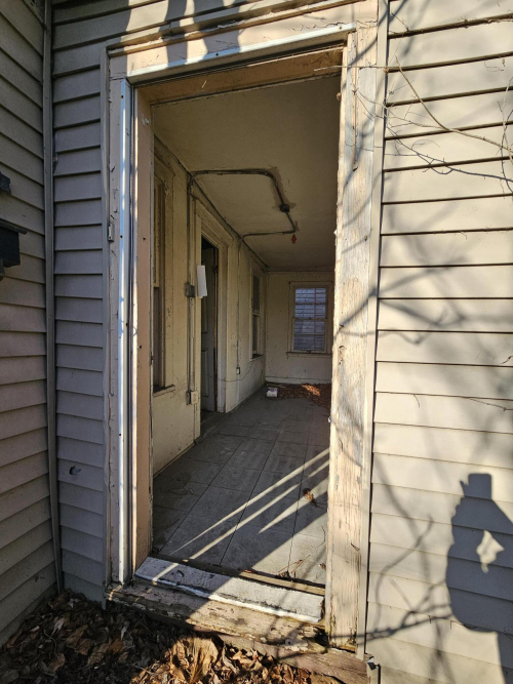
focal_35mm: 13
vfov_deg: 106.2
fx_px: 257
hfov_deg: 89.9
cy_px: 342
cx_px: 256
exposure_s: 1/799
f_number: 2.2
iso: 50
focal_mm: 2.2
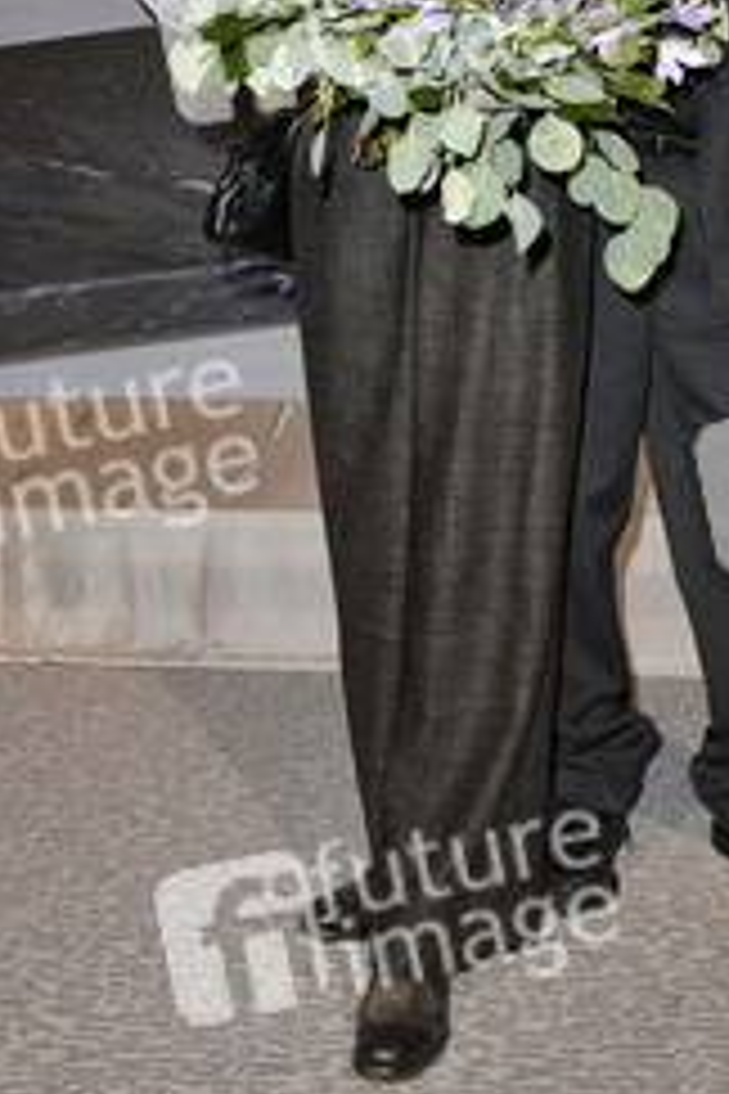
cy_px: 243
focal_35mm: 51
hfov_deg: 26.2
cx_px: 518
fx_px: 1549
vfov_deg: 37.7
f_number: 6.3
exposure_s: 1/250
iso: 2000
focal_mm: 31
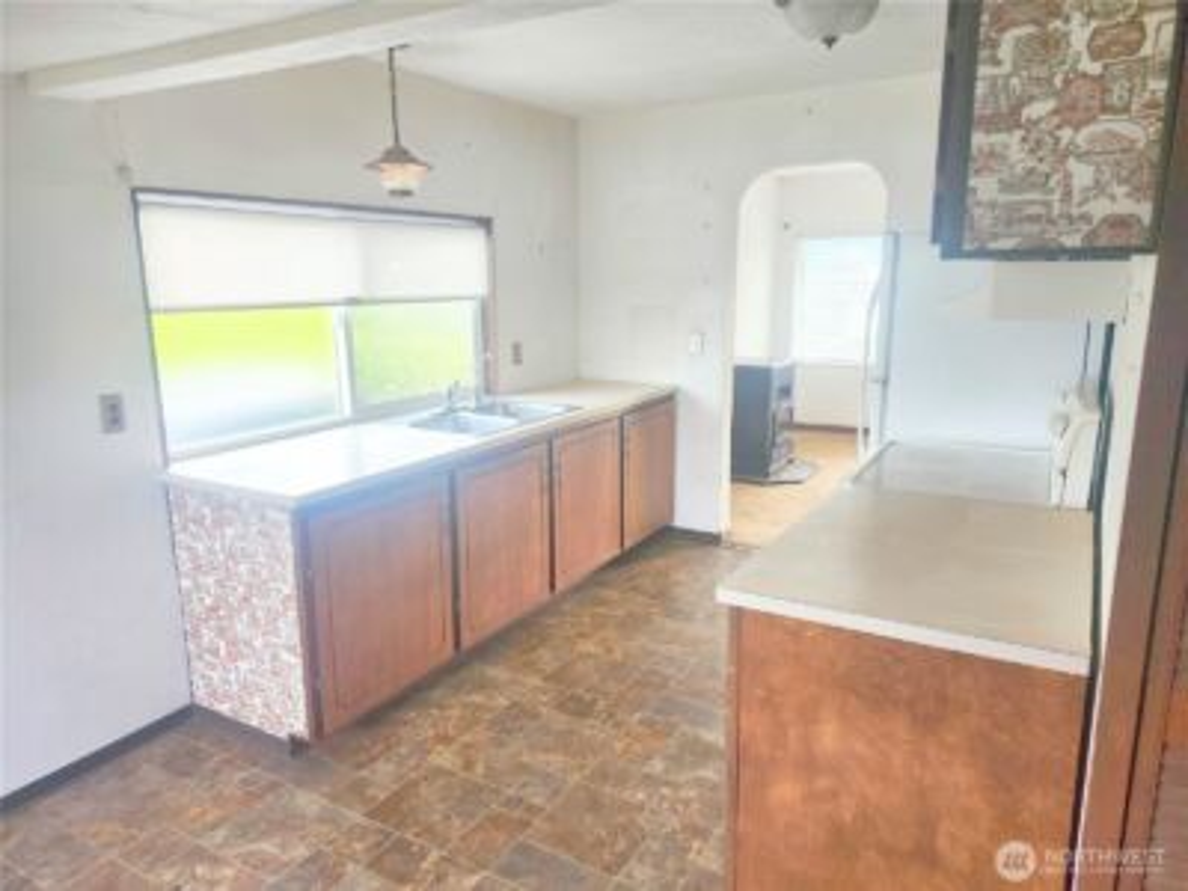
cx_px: 594
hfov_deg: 73.9
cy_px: 446
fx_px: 789
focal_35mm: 23
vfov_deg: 58.9
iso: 250
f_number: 1.8
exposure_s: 1/120
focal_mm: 5.5
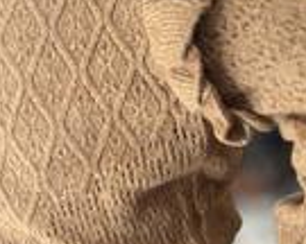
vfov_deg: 10.8
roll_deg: +7.5
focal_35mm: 143
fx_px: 1295
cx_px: 86
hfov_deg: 13.4
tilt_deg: -30.5
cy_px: 152
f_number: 1.78
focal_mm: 6.86
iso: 80
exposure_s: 1/245
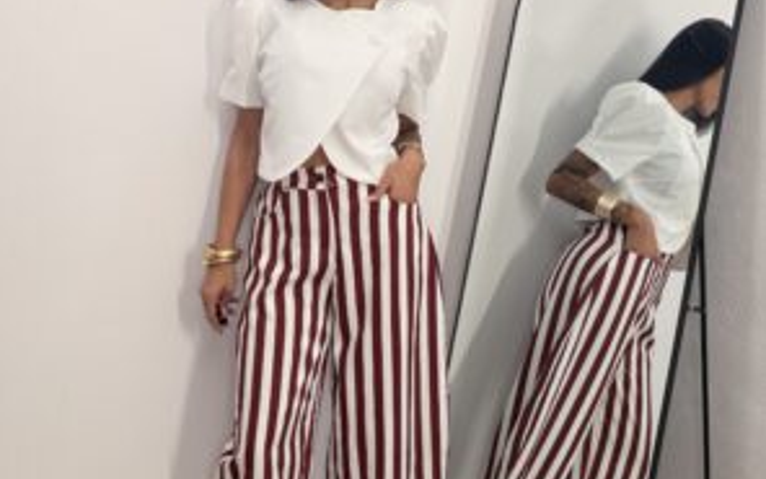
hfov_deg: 46.2
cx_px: 383
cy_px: 197
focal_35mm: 43
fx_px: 898
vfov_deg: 29.8
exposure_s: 1/80
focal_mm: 2.71
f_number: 1.9
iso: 50
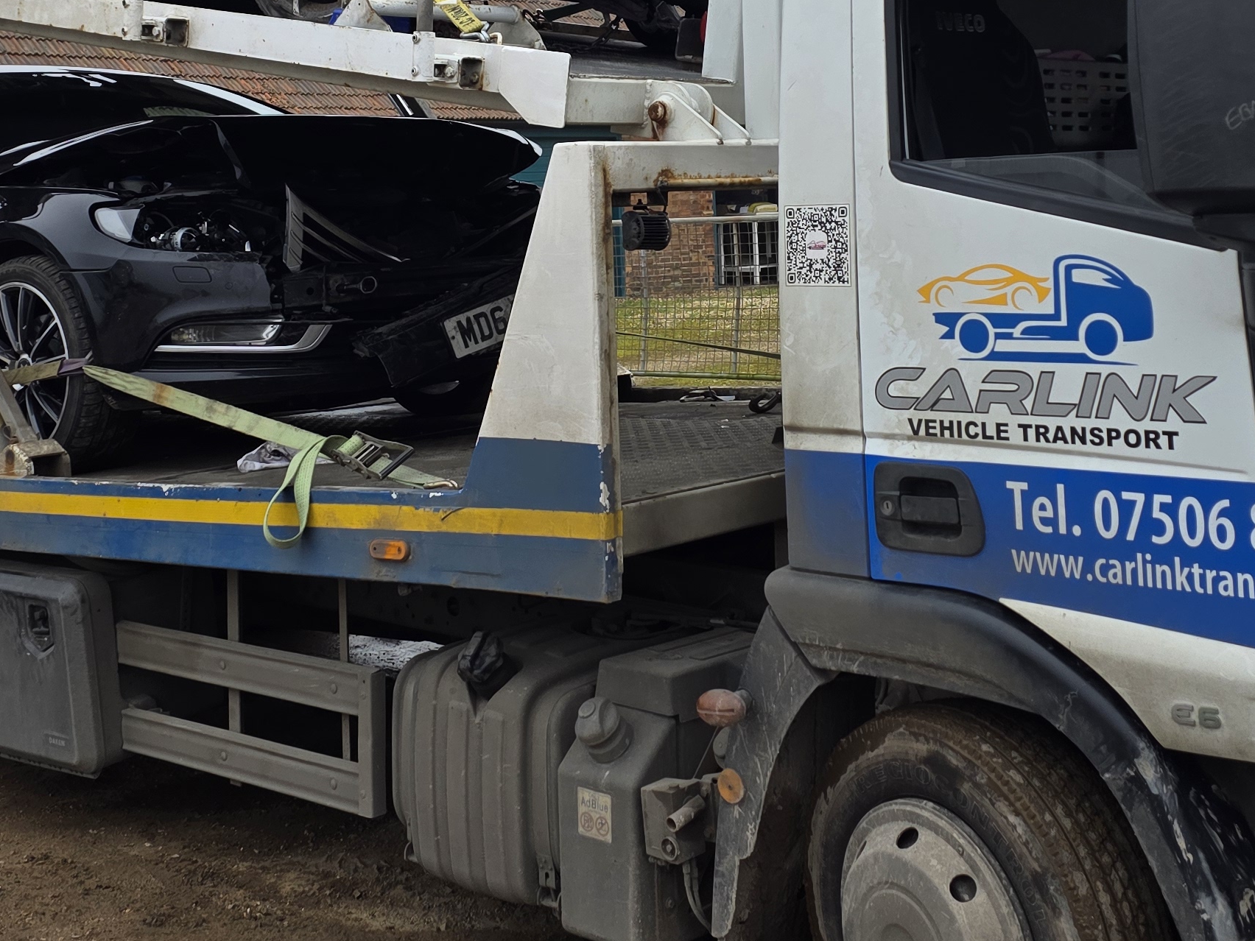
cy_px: 110
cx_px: 576
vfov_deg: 26.2
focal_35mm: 54
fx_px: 1958
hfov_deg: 35.5
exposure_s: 1/1425
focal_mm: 6.3
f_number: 1.7
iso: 80
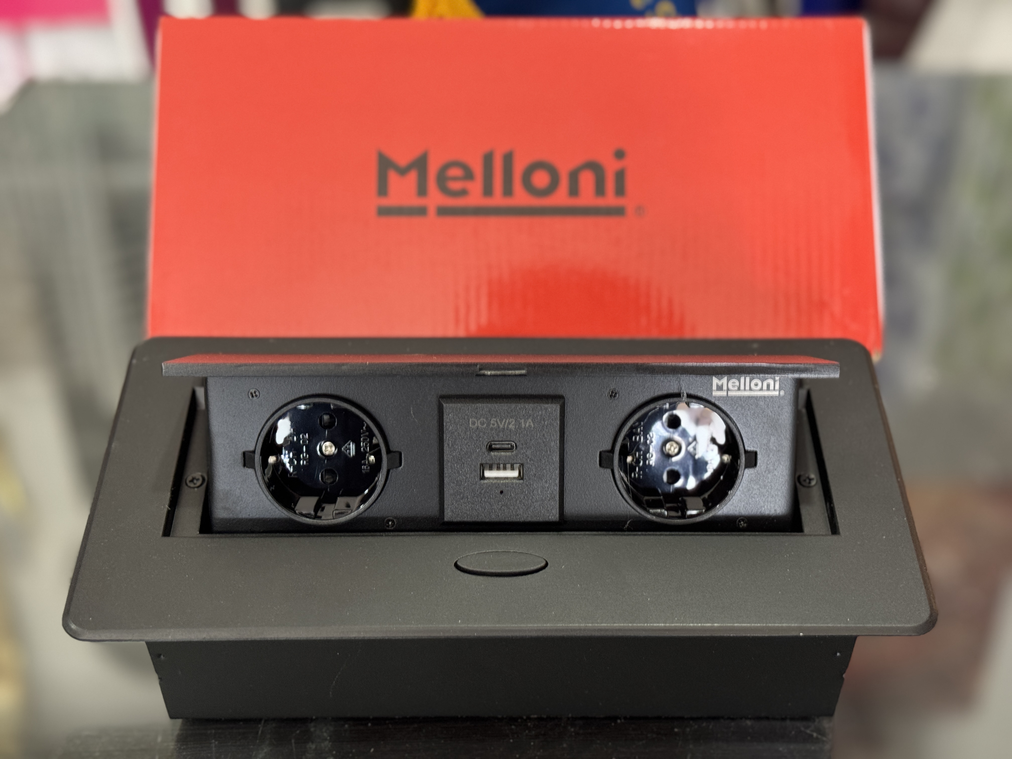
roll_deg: +0.8
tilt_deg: -34.7
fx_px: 1403
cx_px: 506
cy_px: 380
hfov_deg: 39.7
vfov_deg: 30.3
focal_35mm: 48
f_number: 1.78
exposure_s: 1/50
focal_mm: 6.76
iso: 250
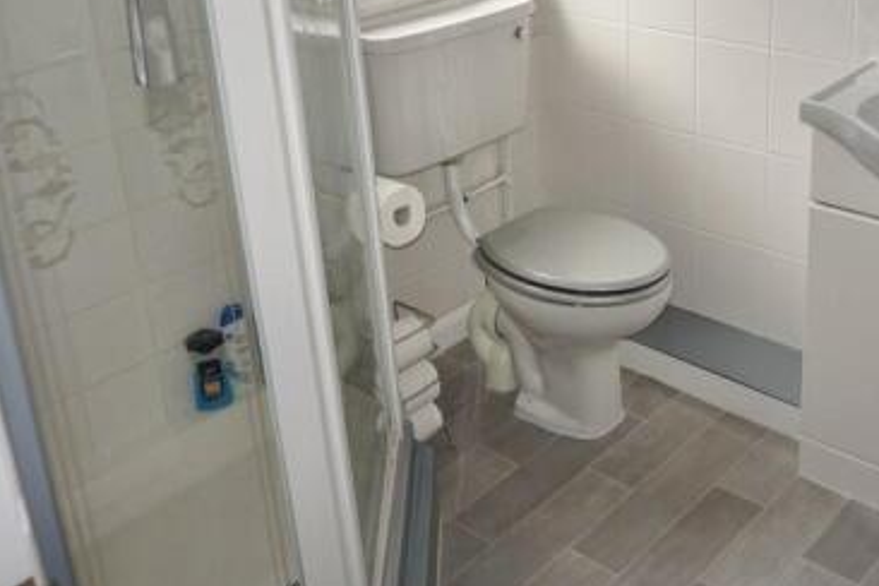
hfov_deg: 44.3
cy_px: 102
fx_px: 1050
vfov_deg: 30.3
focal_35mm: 43
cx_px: 628
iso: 100
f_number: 4
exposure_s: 1/60
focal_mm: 16
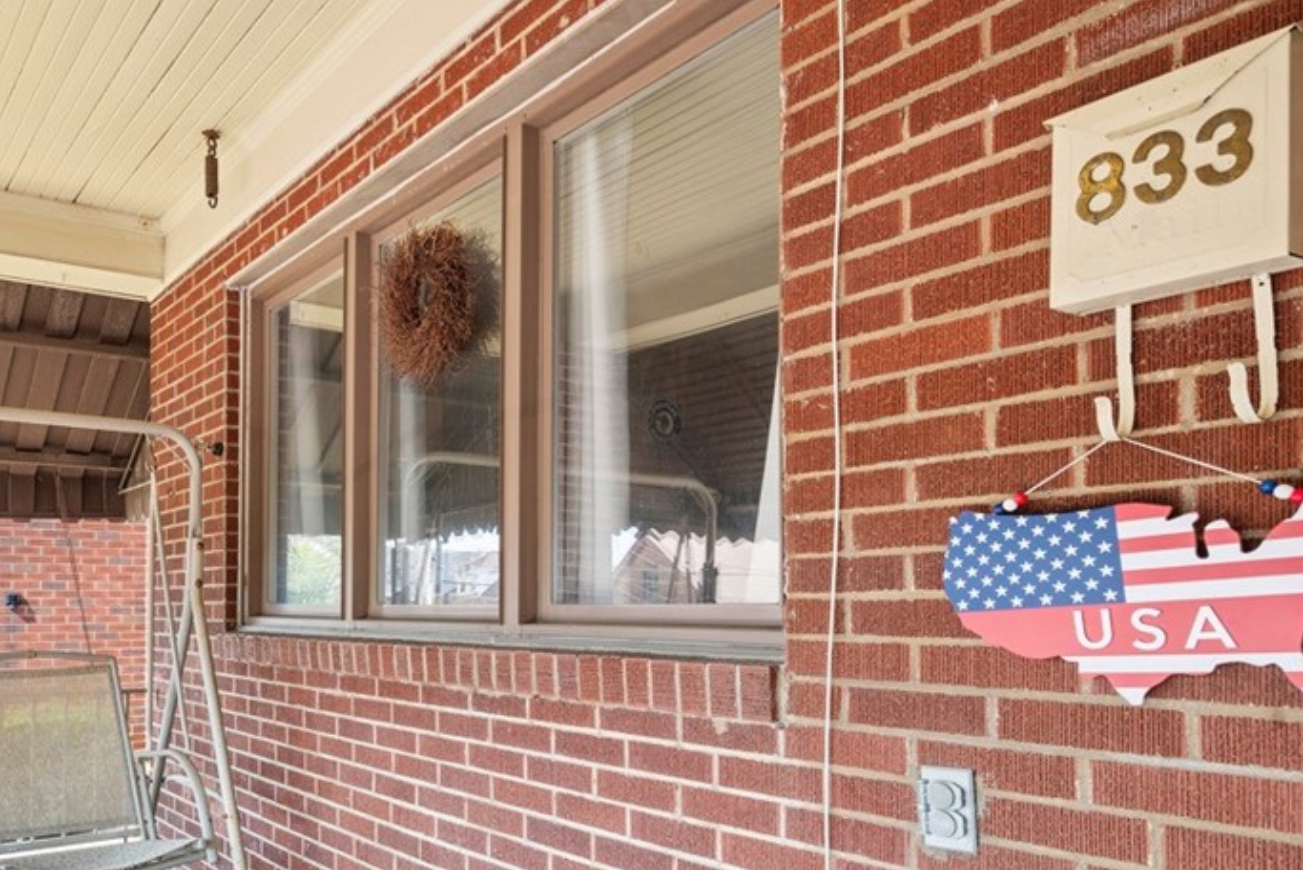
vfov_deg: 46.8
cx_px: 299
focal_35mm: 27
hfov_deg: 62.8
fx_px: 978
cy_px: 612
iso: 400
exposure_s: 1/15
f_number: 8
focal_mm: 17
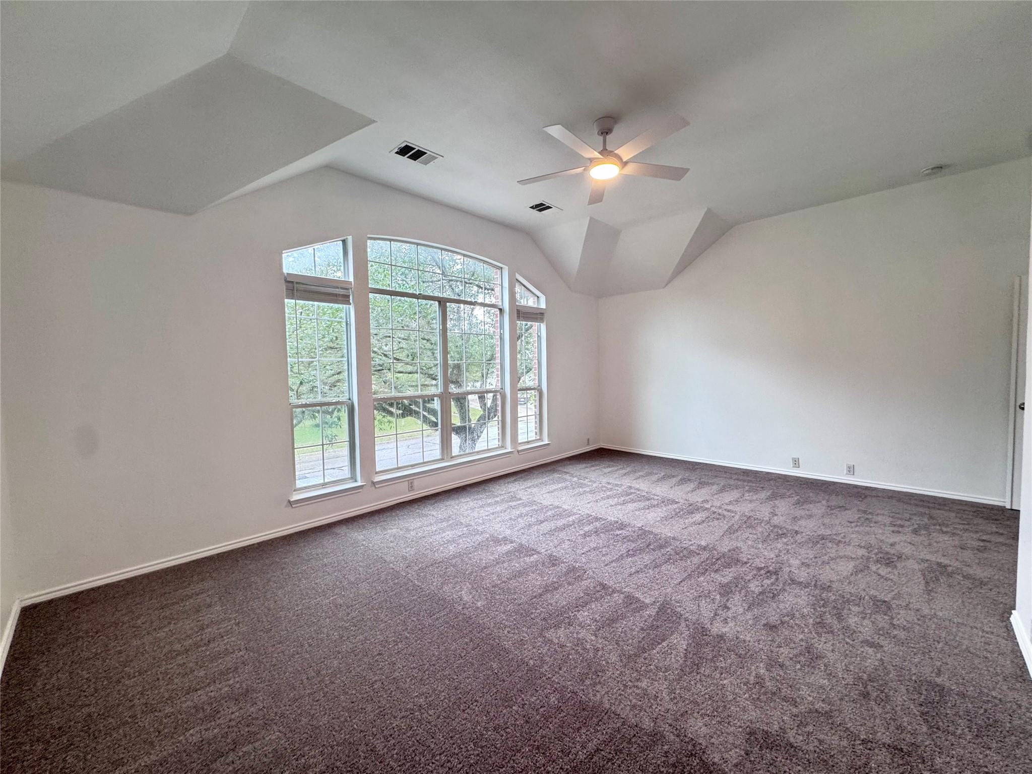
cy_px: 387
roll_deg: +1.1
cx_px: 516
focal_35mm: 14
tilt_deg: -3.5
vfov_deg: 85.7
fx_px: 417
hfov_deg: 102.1
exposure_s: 1/62
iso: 160
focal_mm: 2.22
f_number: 2.2
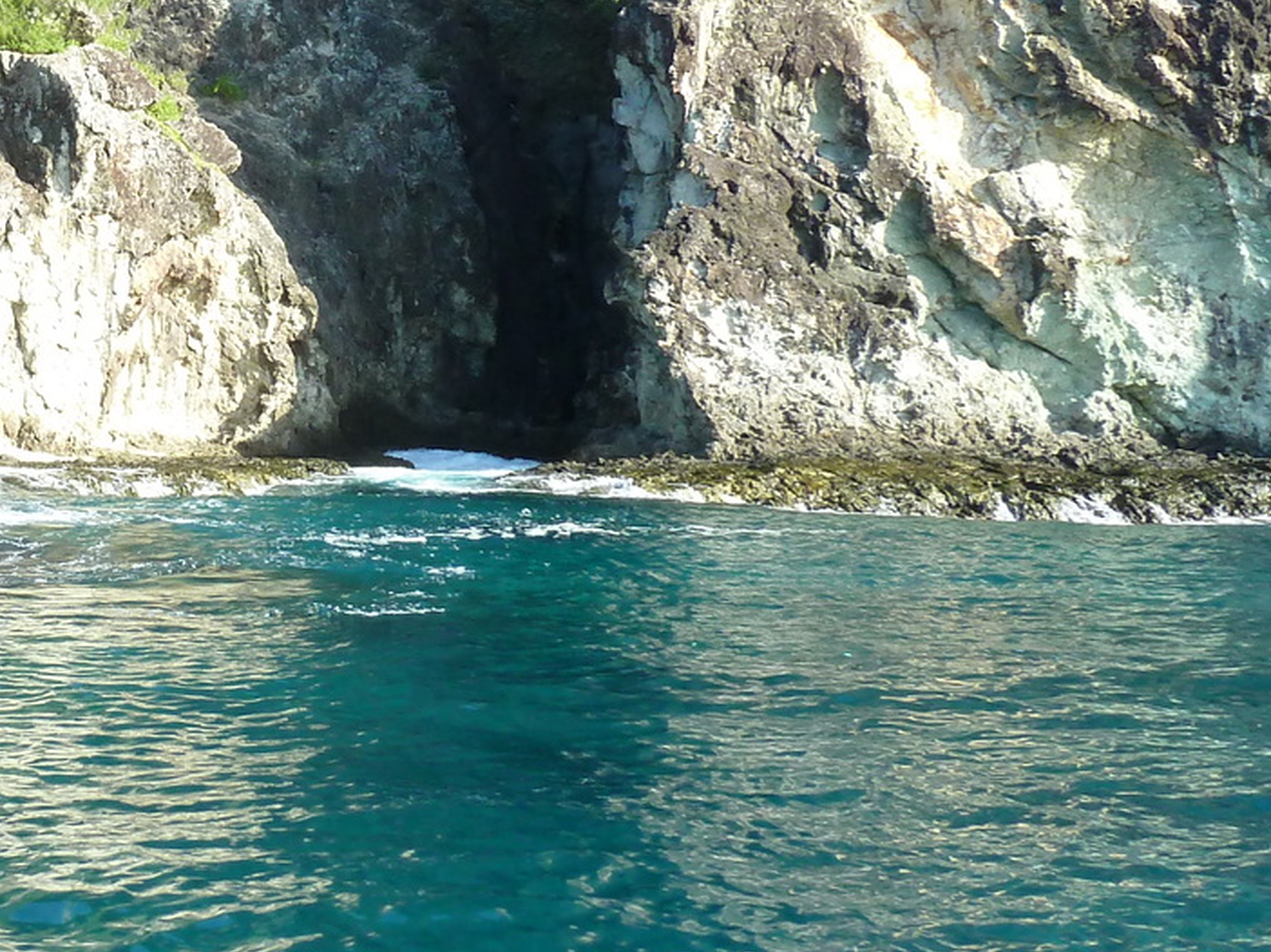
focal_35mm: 57
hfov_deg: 30.9
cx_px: -56
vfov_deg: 25.1
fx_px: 2092
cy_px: 170
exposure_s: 1/250
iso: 160
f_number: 4
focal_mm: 4.1
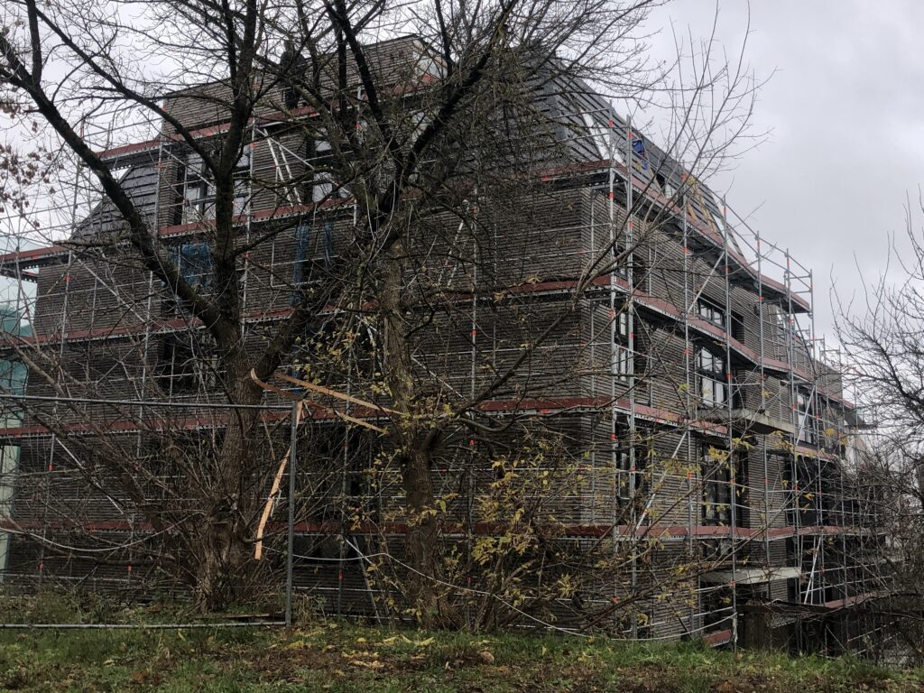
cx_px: 462
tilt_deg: +16.2
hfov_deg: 63.4
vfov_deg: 49.7
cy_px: 346
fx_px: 747
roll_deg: +2.1
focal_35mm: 28
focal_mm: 4
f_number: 1.8
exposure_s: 1/269
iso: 20
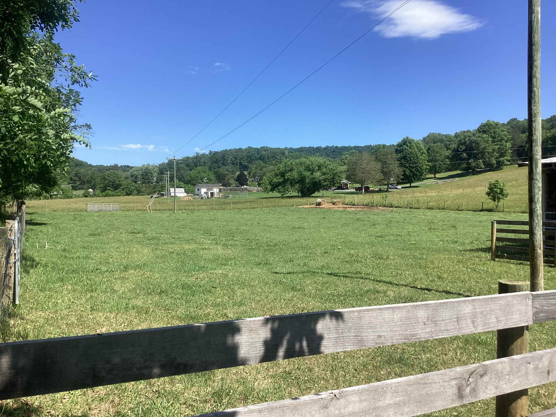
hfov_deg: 58.4
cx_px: 278
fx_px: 498
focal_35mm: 31
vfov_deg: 45.4
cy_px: 208
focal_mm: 3.3
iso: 25
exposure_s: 1/994
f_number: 2.4
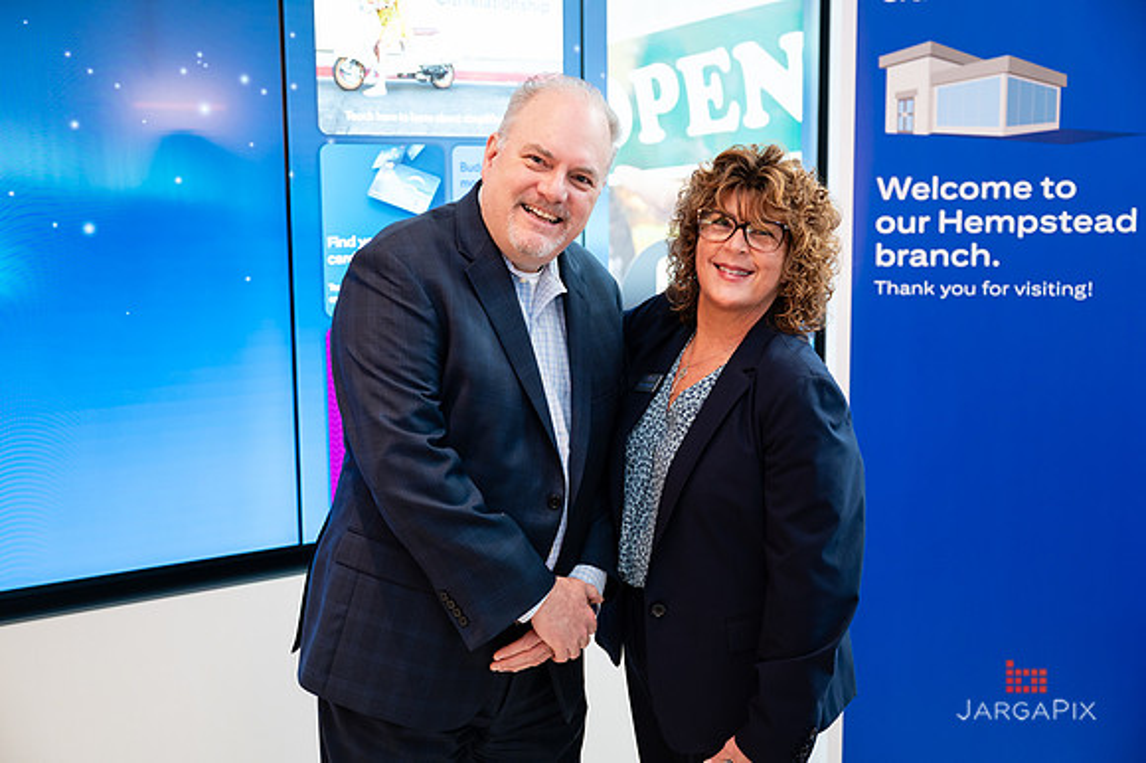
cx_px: 573
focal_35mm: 44
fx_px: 1404
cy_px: 380
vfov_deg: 30.4
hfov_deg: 44.4
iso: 1250
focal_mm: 44
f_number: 3.2
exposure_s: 1/200
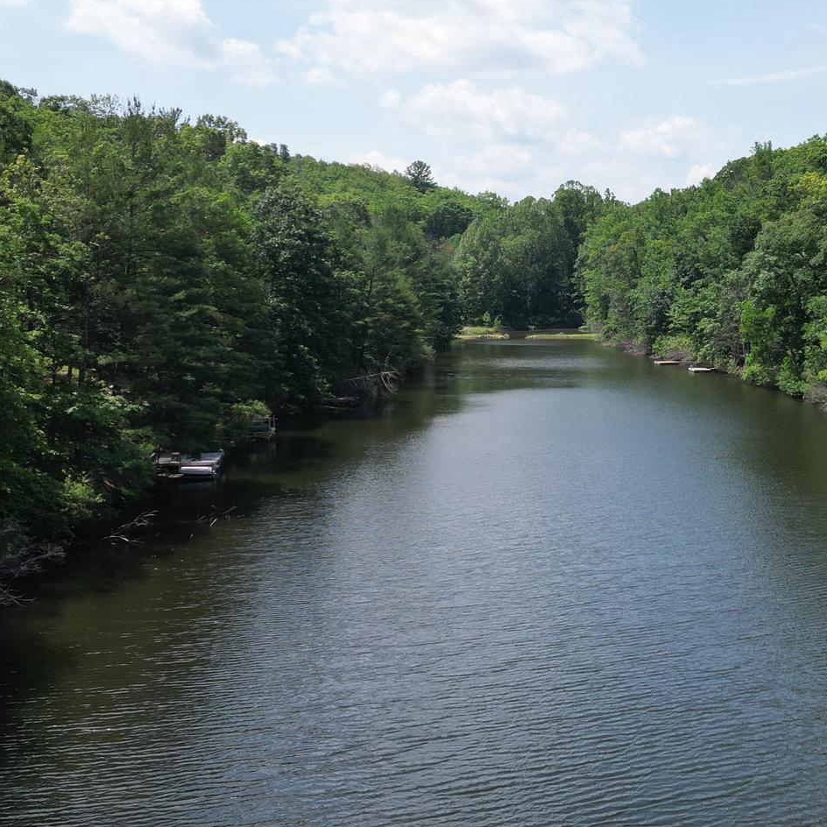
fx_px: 1243
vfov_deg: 36.7
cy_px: 366
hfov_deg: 36.3
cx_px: 574
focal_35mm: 46
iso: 100
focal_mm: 6.72
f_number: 1.7
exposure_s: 1/2500
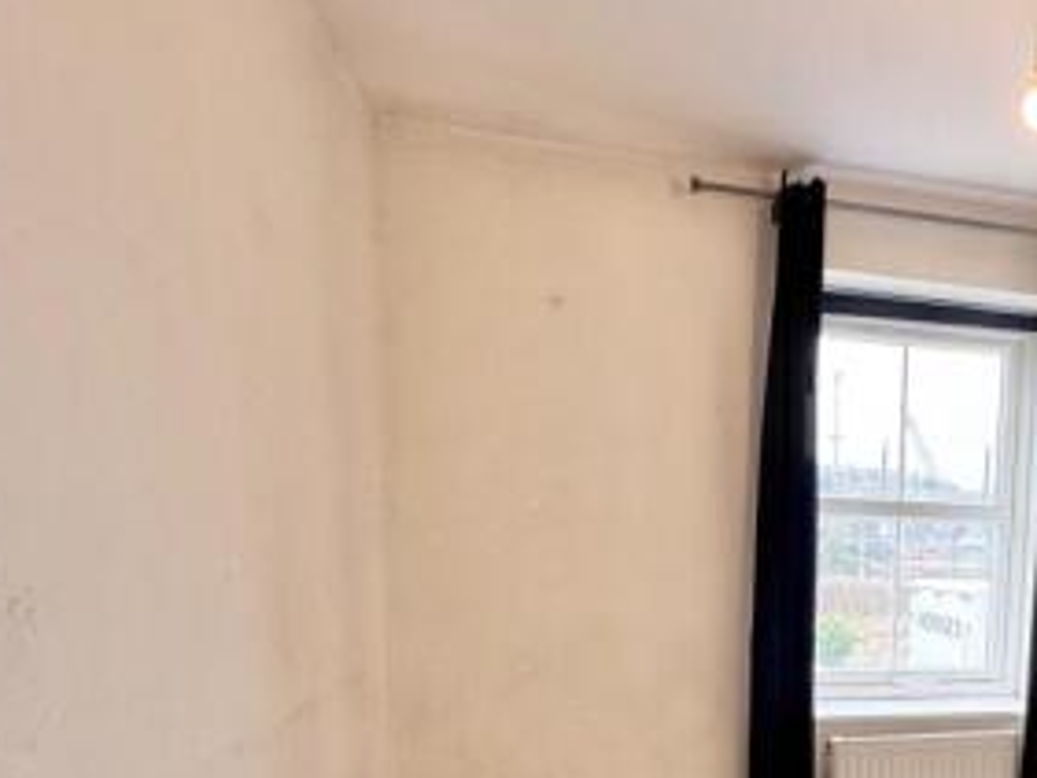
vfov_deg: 45.2
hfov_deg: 56.6
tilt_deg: -7.3
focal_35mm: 29
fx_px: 869
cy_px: 651
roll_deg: -1.7
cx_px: 847
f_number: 2.2
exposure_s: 1/100
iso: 125
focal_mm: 2.22
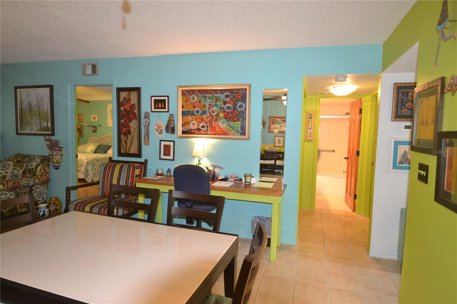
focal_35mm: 21
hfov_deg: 81.2
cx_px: 228
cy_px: 152
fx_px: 267
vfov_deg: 59.5
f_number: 4
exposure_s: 1/60
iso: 1400
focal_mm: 14
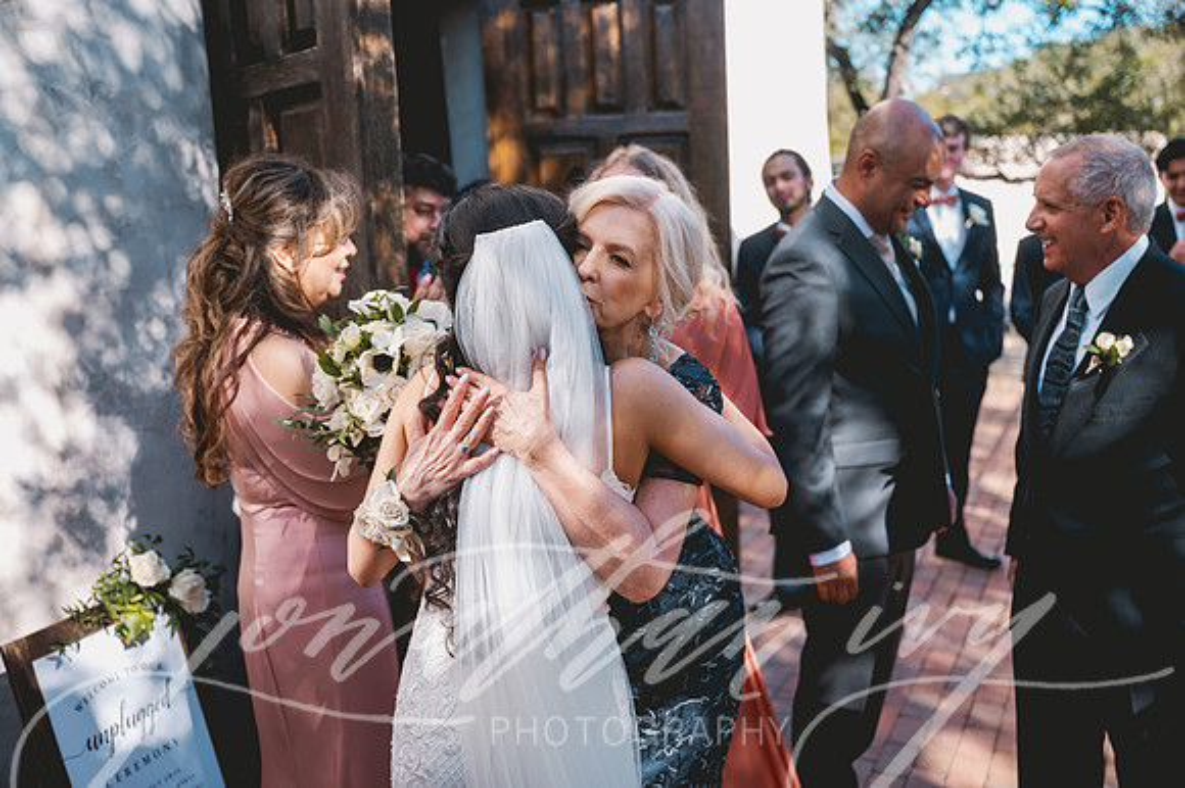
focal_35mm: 35
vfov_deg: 37.8
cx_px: 592
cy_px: 394
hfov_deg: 54.5
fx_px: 1151
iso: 320
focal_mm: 35
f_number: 2.8
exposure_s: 1/1000
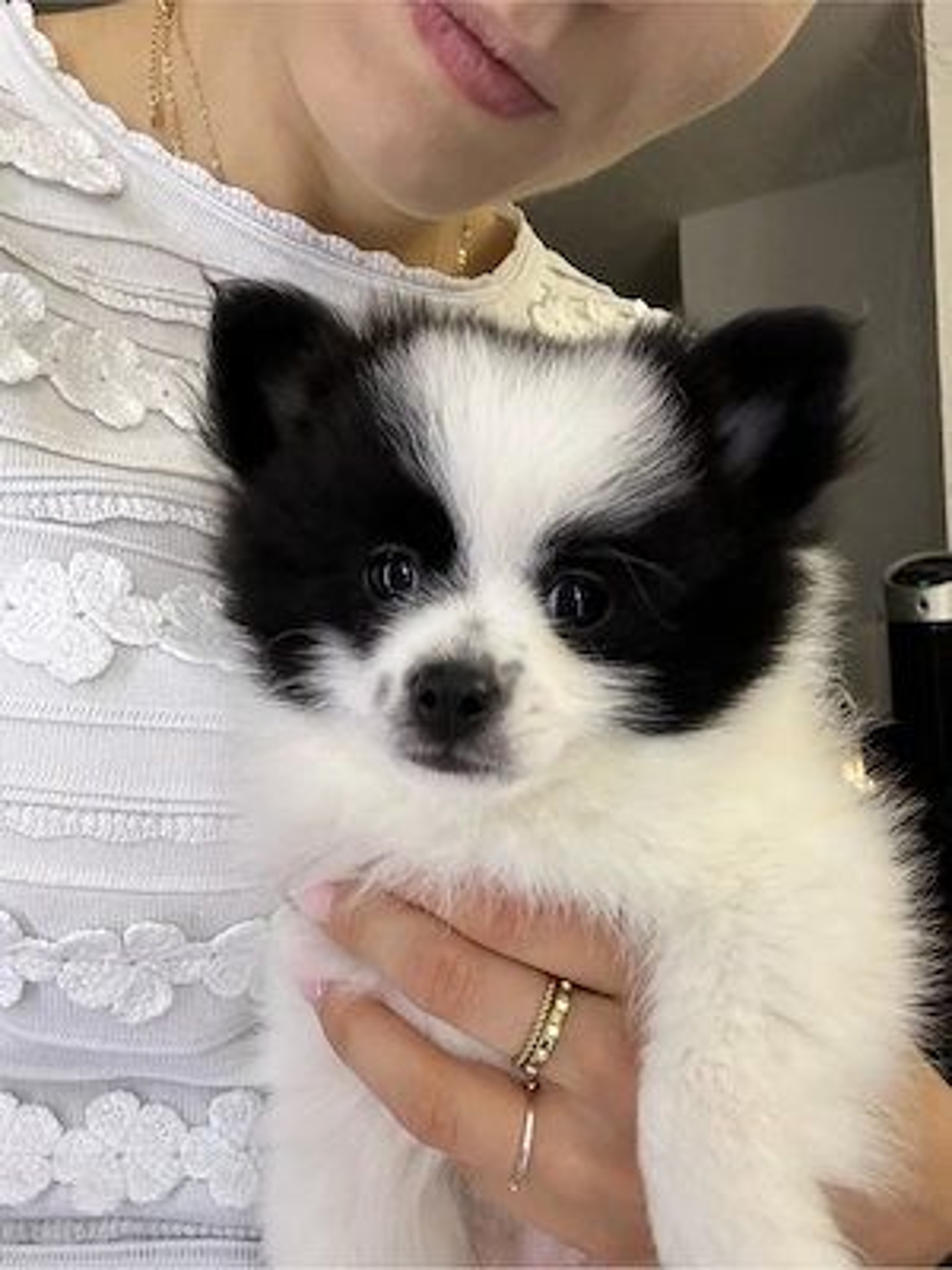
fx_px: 1100
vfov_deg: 60.0
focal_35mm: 30
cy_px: 635
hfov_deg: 46.8
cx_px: 476
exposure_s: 1/50
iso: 160
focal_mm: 2.69
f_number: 1.9
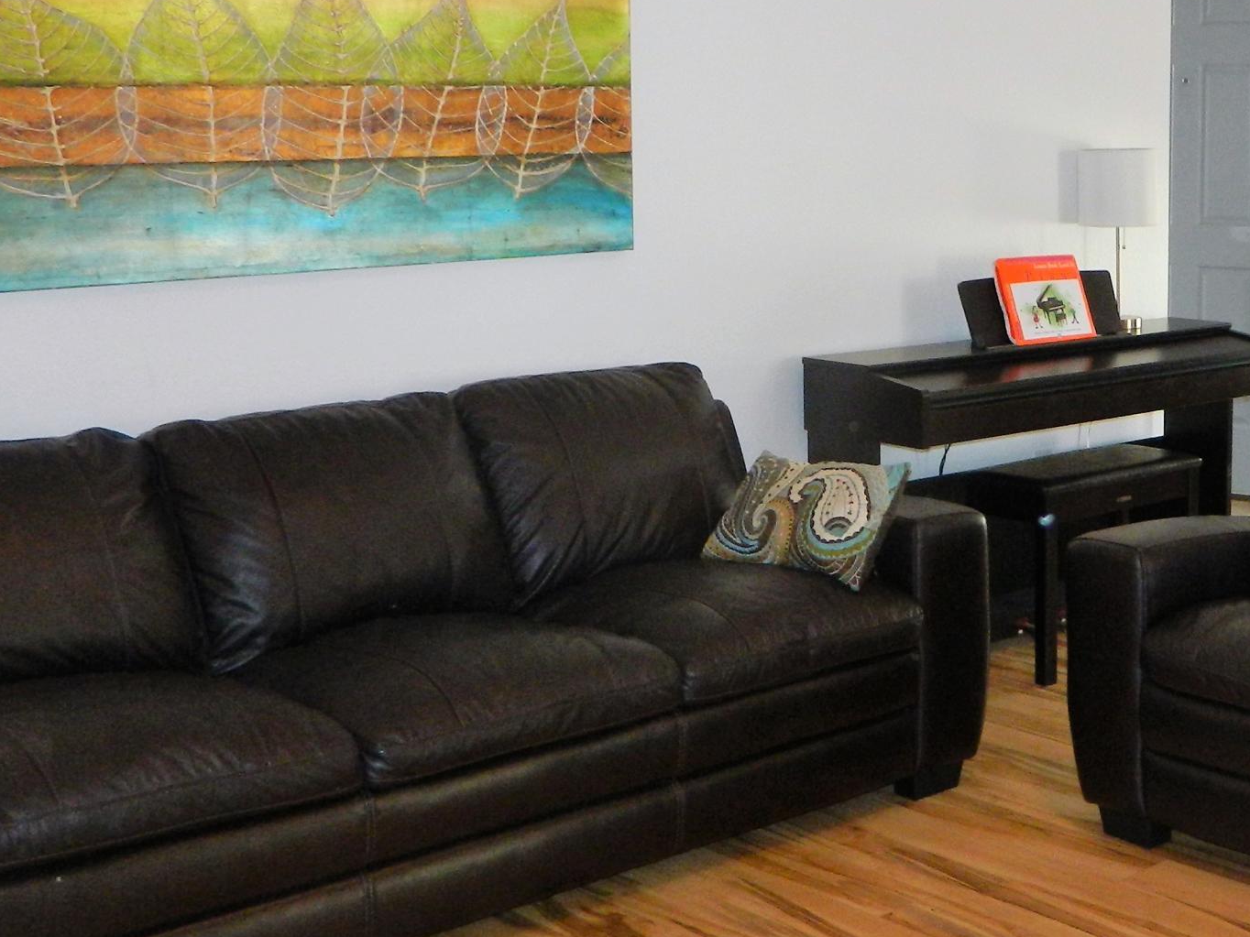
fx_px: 1986
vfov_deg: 26.5
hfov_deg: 33.3
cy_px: 373
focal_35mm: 55
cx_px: 1093
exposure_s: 1/30
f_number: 3.1
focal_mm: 4.5
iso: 200
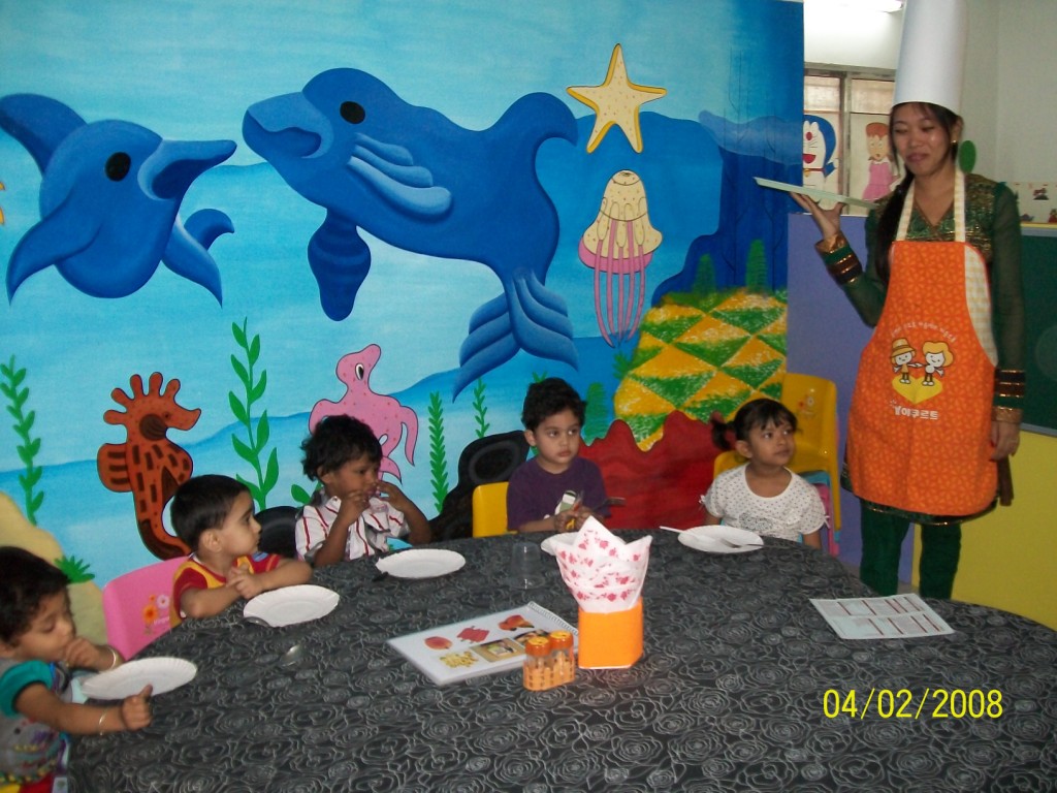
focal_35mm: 36
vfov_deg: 39.7
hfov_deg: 51.4
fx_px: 1099
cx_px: 528
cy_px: 396
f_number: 2.7
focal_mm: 6
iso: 160
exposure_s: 1/30
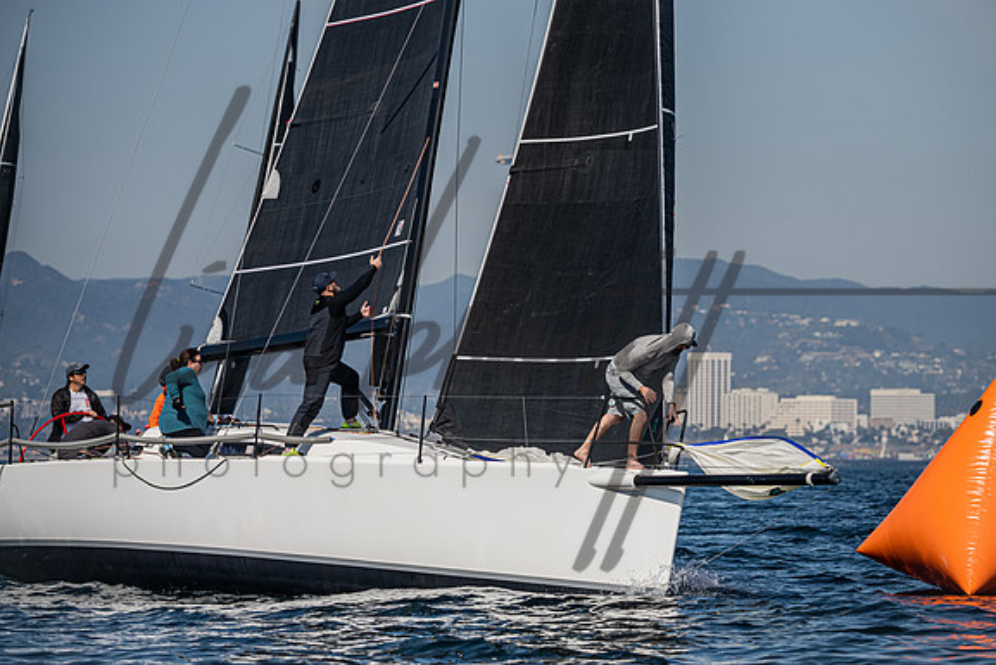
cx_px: 539
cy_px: 325
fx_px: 5894
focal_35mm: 213
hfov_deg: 9.7
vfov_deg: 6.5
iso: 400
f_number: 5
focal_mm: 190
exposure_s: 1/6400
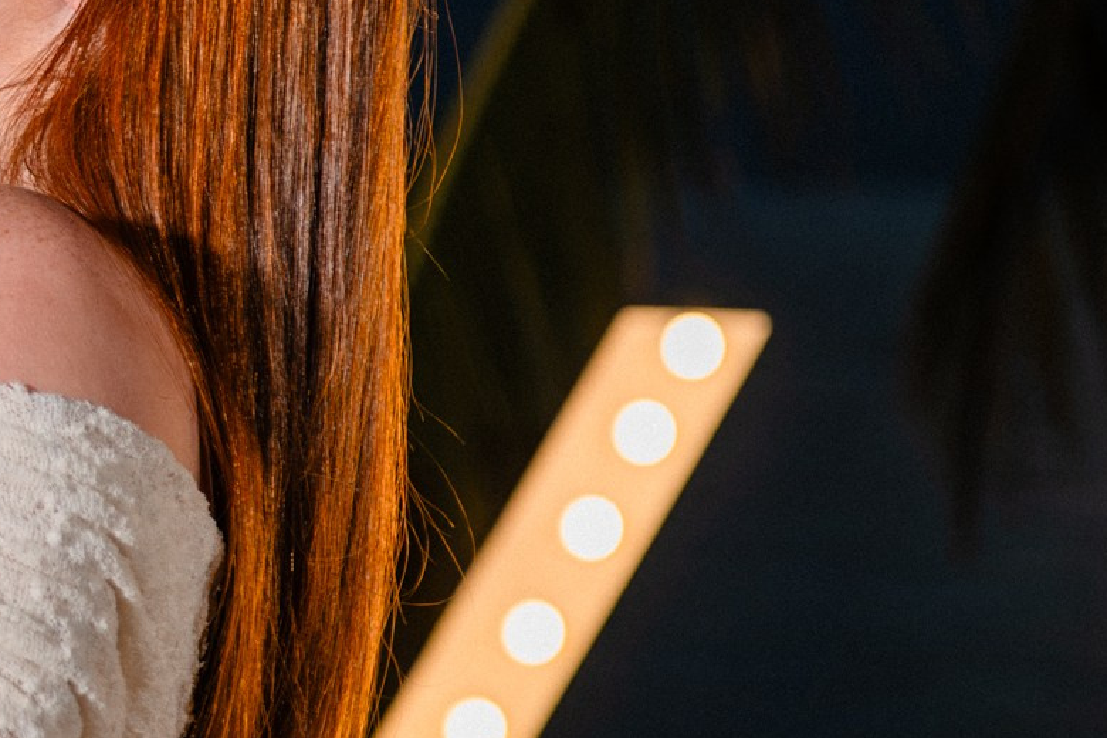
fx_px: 4612
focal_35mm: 150
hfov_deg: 13.1
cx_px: -456
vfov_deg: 9.1
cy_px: 343
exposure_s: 1/250
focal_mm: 50
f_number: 2.5
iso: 1250
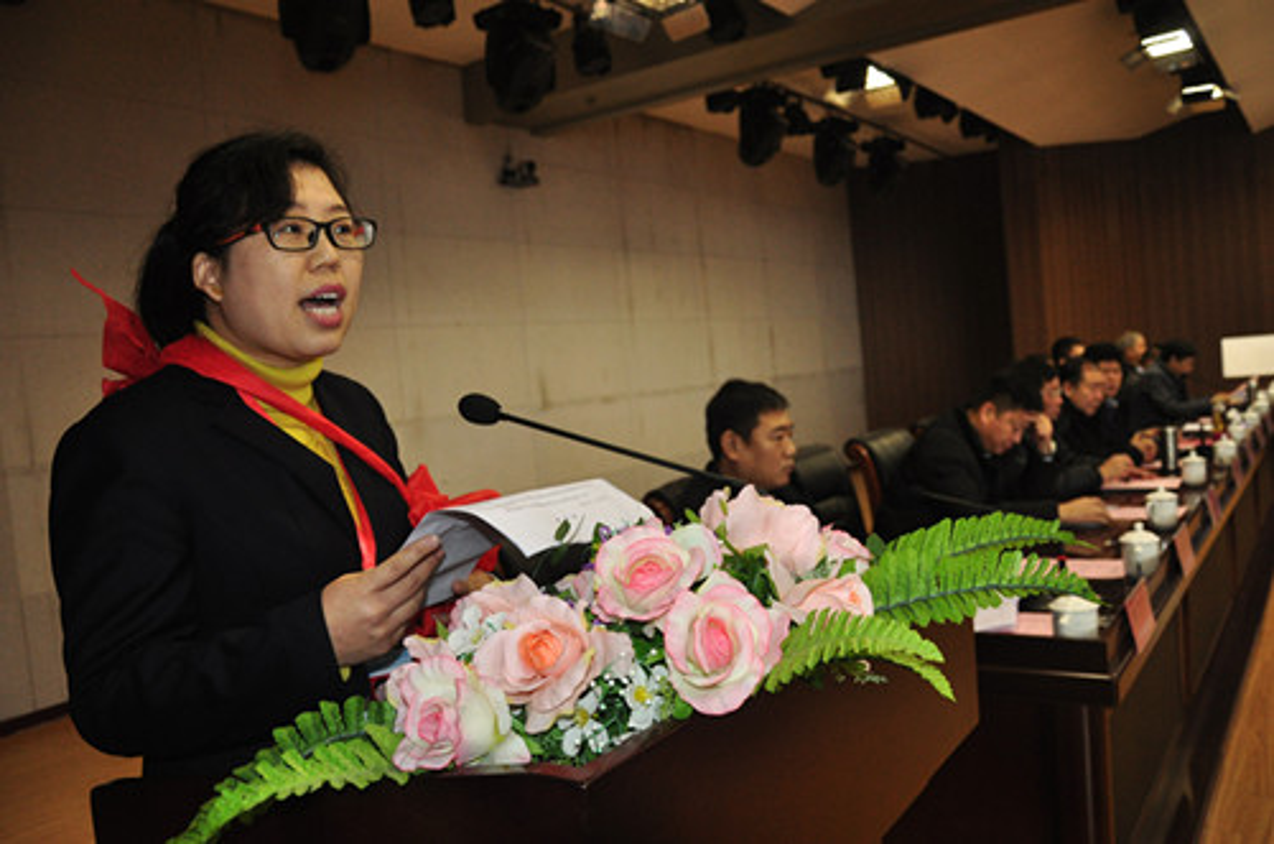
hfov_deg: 67.5
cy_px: 422
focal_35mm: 27
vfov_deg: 47.7
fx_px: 953
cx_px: 637
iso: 800
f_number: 4
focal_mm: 18
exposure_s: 1/60
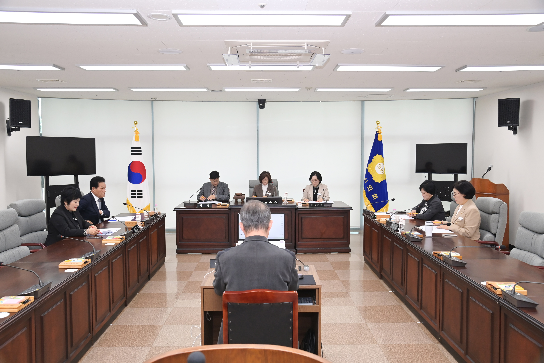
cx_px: 272
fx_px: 468
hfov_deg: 60.3
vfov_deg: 42.3
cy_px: 182
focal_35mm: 31
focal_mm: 31
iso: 2500
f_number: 6.3
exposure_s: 1/200
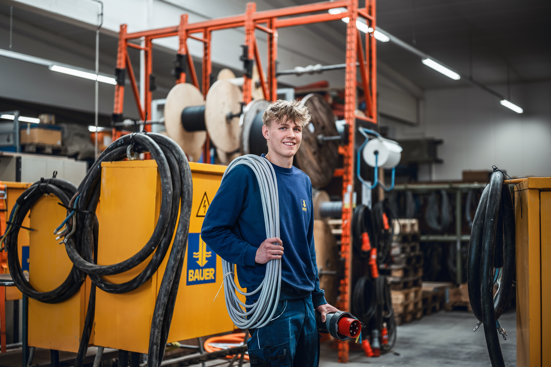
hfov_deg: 39.6
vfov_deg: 27.0
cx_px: 276
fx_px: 765
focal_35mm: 50
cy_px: 184
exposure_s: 1/160
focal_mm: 50
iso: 100
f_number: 1.8
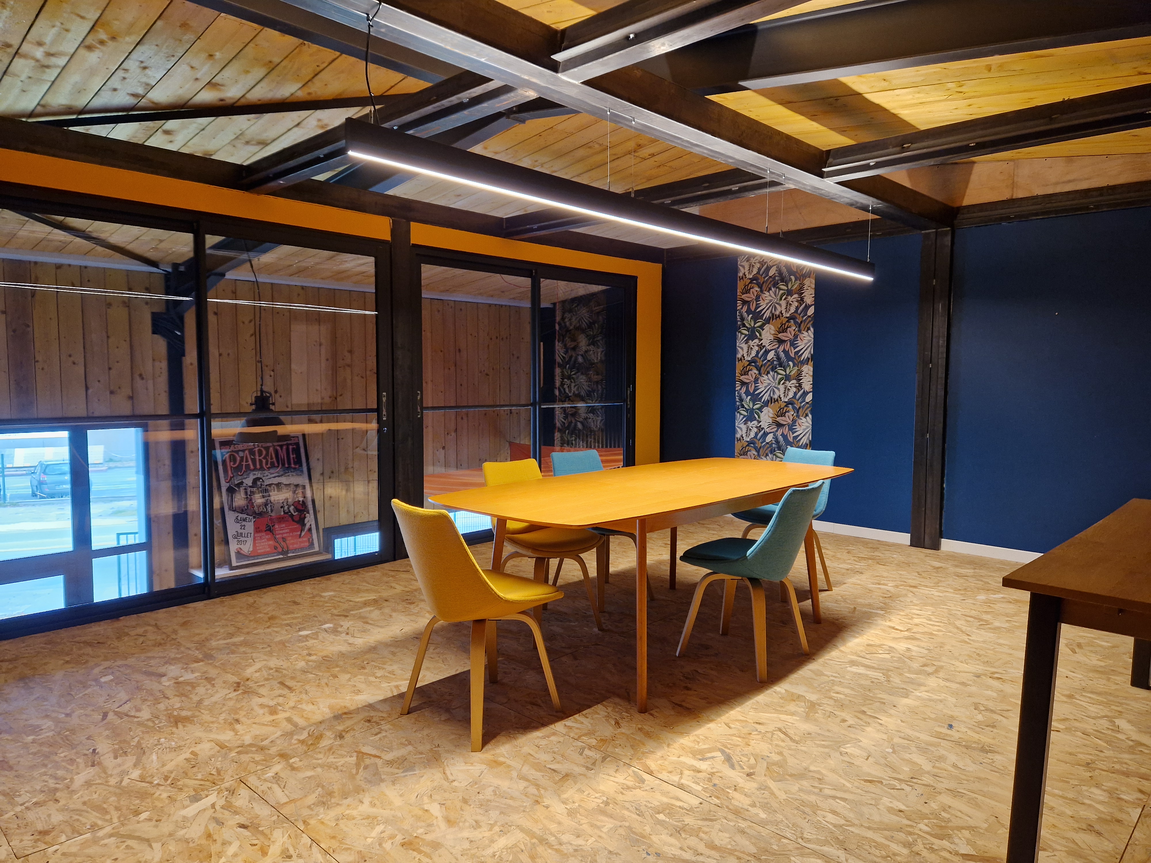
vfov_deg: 58.9
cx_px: 576
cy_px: 432
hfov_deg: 73.9
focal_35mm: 23
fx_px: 765
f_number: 1.8
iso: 250
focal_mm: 5.4
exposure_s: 1/100
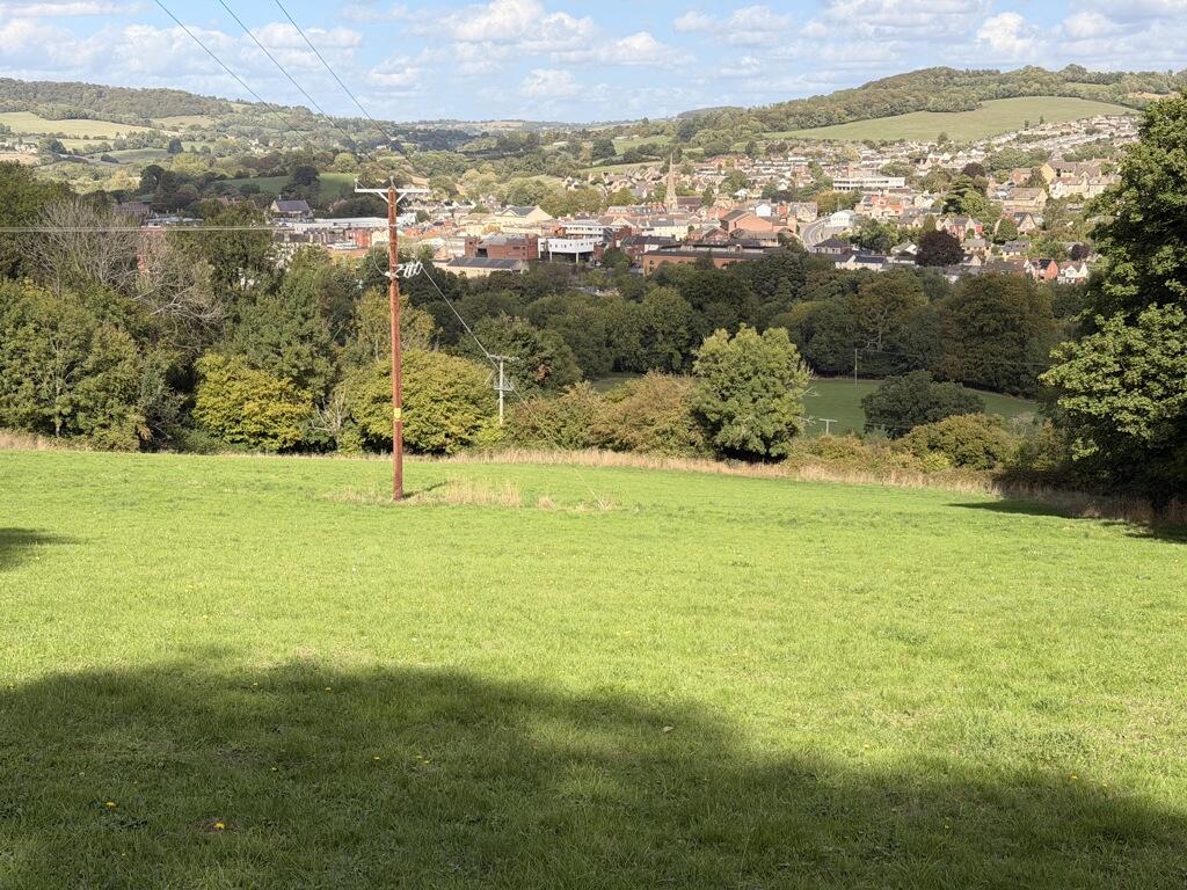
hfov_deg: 39.7
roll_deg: -0.4
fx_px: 1646
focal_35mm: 48
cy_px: 445
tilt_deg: -10.0
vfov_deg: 30.3
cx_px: 594
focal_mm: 6.76
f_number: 1.78
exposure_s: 1/2976
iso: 64
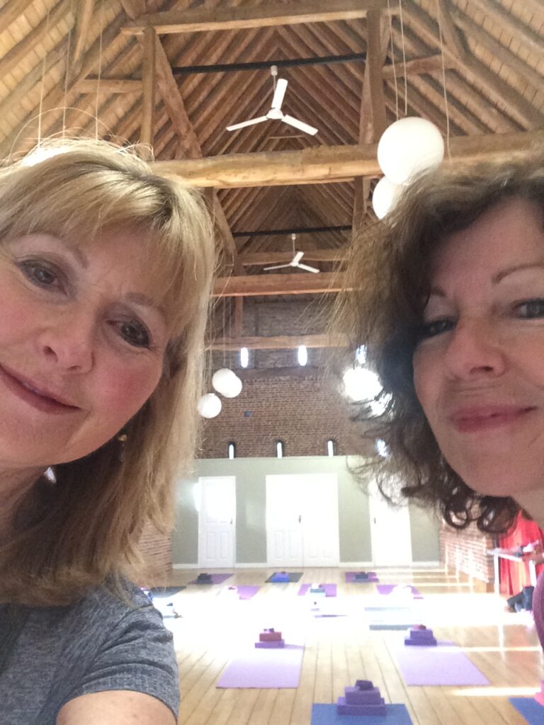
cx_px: 272
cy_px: 362
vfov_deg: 58.4
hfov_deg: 45.4
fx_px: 650
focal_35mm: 31
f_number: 2.4
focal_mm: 2.15
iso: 400
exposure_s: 1/25
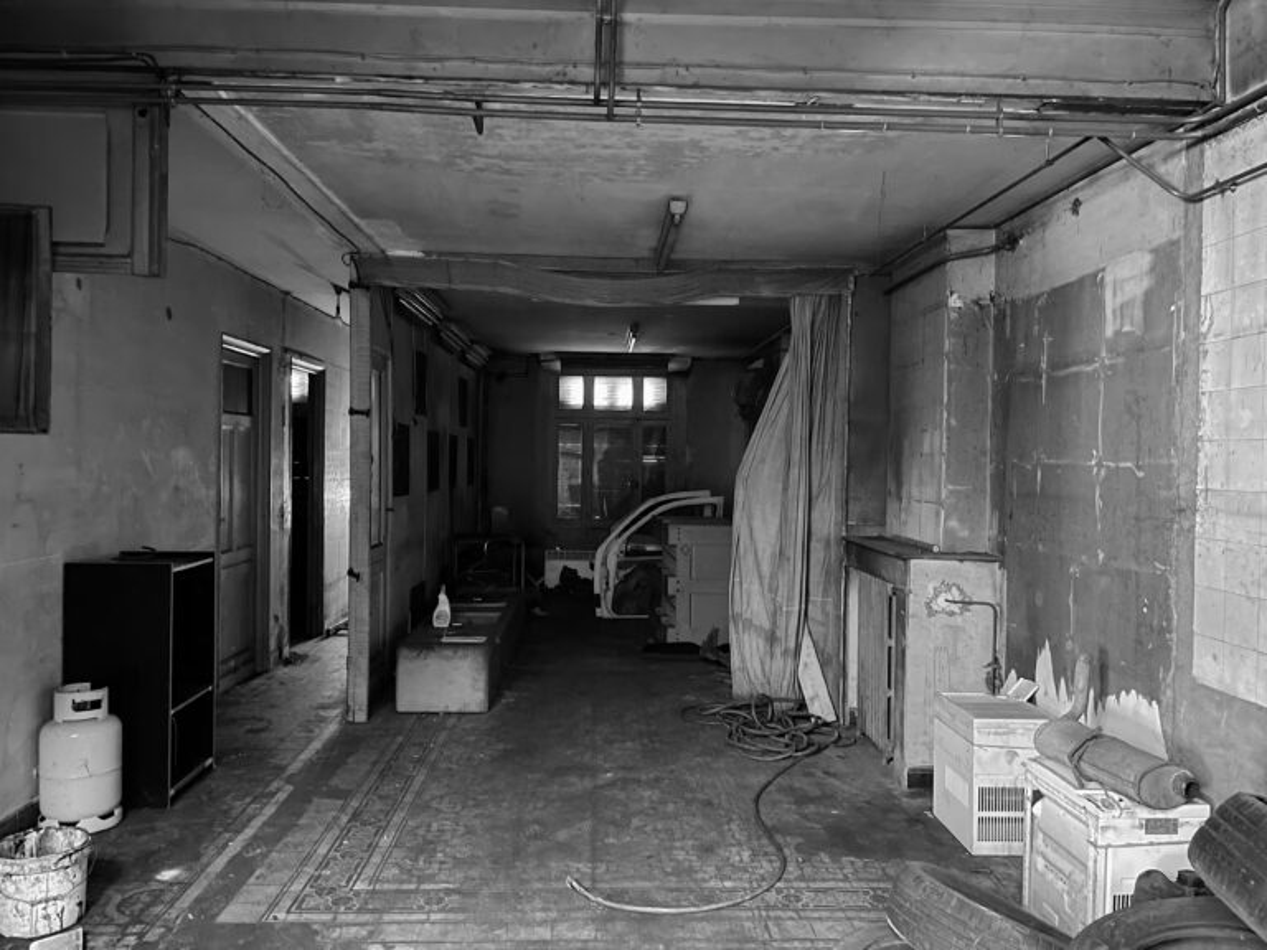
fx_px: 952
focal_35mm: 26
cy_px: 475
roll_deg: -1.1
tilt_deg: -1.2
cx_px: 634
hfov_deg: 67.3
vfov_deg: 53.1
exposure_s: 1/7
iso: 800
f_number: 1.6
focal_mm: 4.2
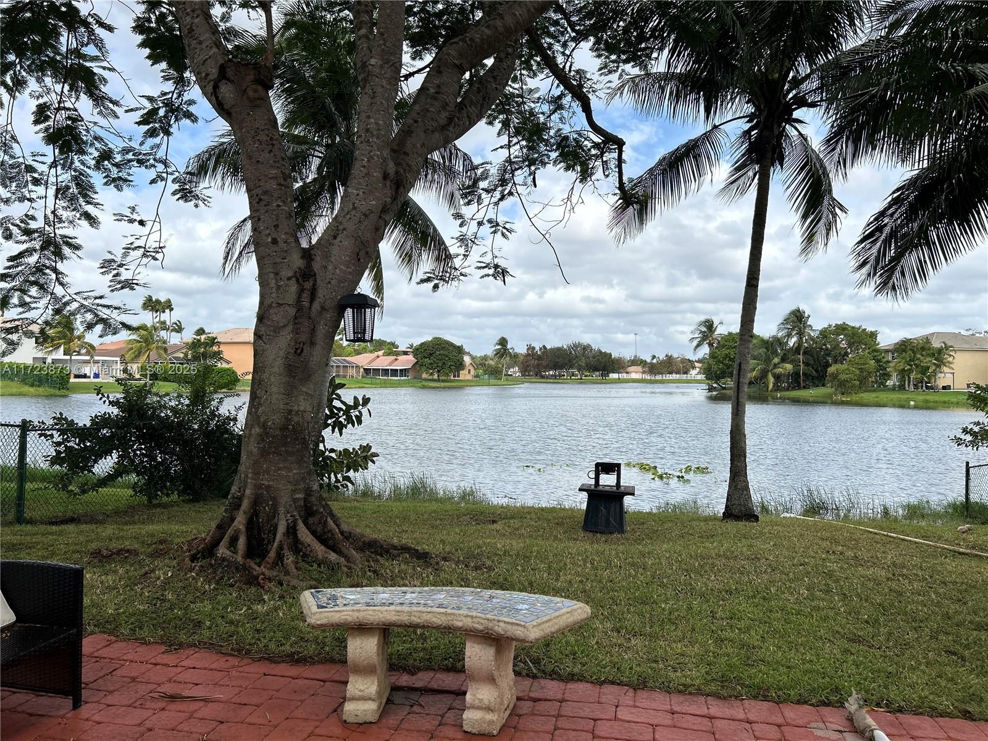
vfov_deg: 53.1
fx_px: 742
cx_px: 494
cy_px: 370
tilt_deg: +0.7
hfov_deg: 67.3
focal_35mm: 26
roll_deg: -0.5
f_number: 1.5
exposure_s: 1/4444
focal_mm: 5.7
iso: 50
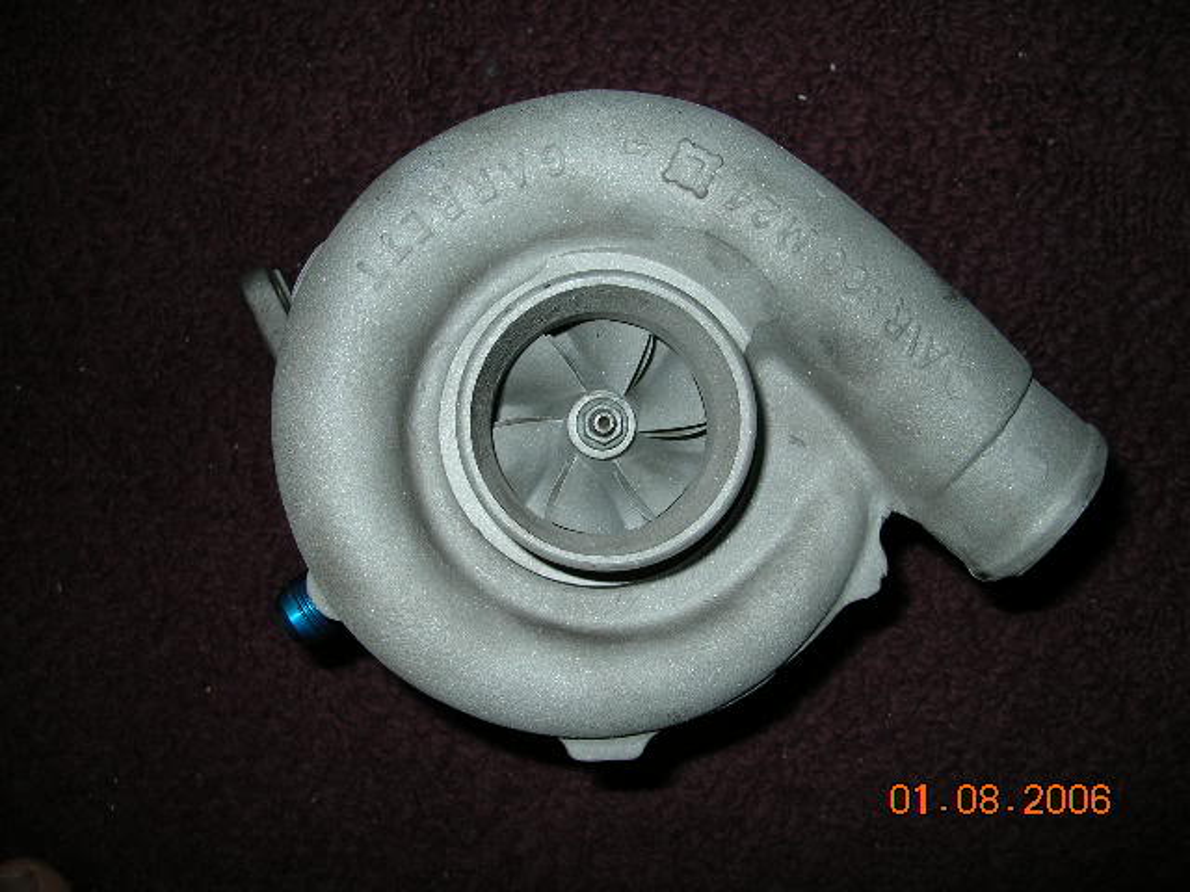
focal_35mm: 36
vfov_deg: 39.7
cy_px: 446
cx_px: 595
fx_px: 1238
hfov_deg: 51.4
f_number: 2.7
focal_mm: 6
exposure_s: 1/60.1
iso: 50
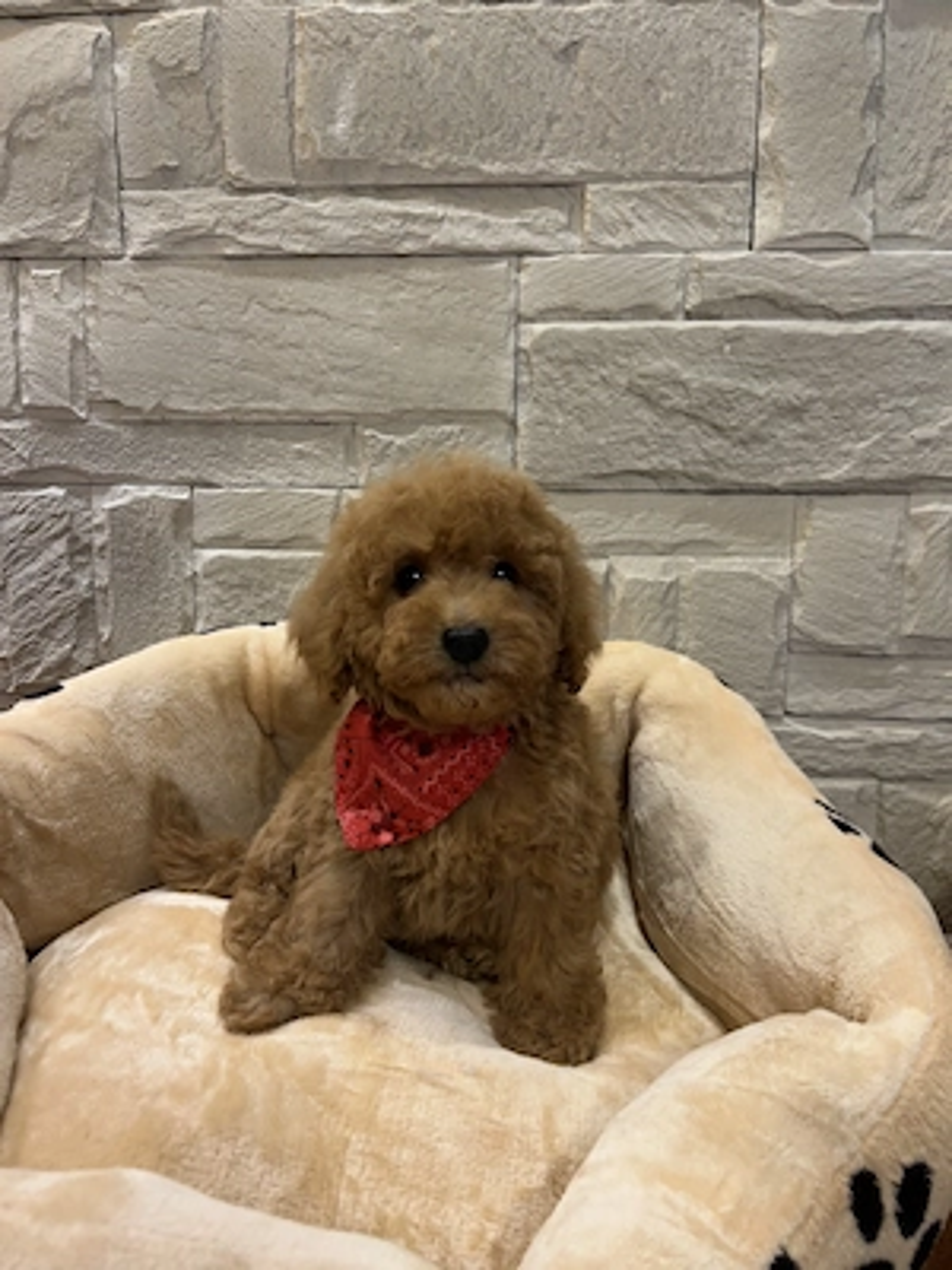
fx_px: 953
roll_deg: -1.5
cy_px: 635
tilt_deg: -8.4
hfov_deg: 53.1
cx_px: 476
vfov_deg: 67.3
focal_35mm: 26
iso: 125
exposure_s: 1/50
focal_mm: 5.7
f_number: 1.5
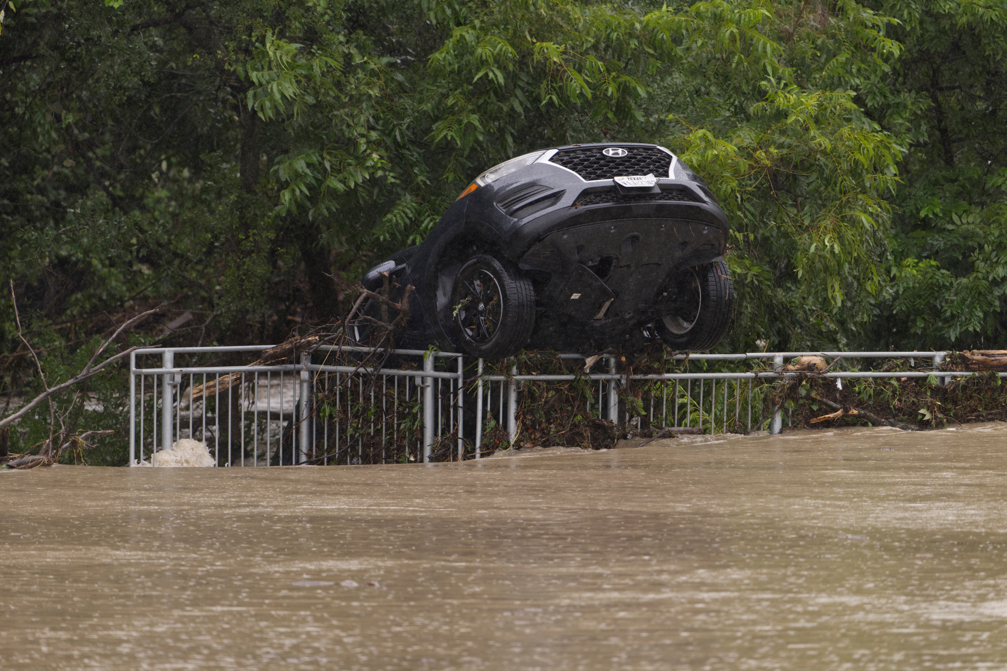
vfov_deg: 3.4
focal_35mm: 400
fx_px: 11188
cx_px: 504
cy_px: 336
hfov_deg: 5.2
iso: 800
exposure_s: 1/1600
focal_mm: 400
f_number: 4.5
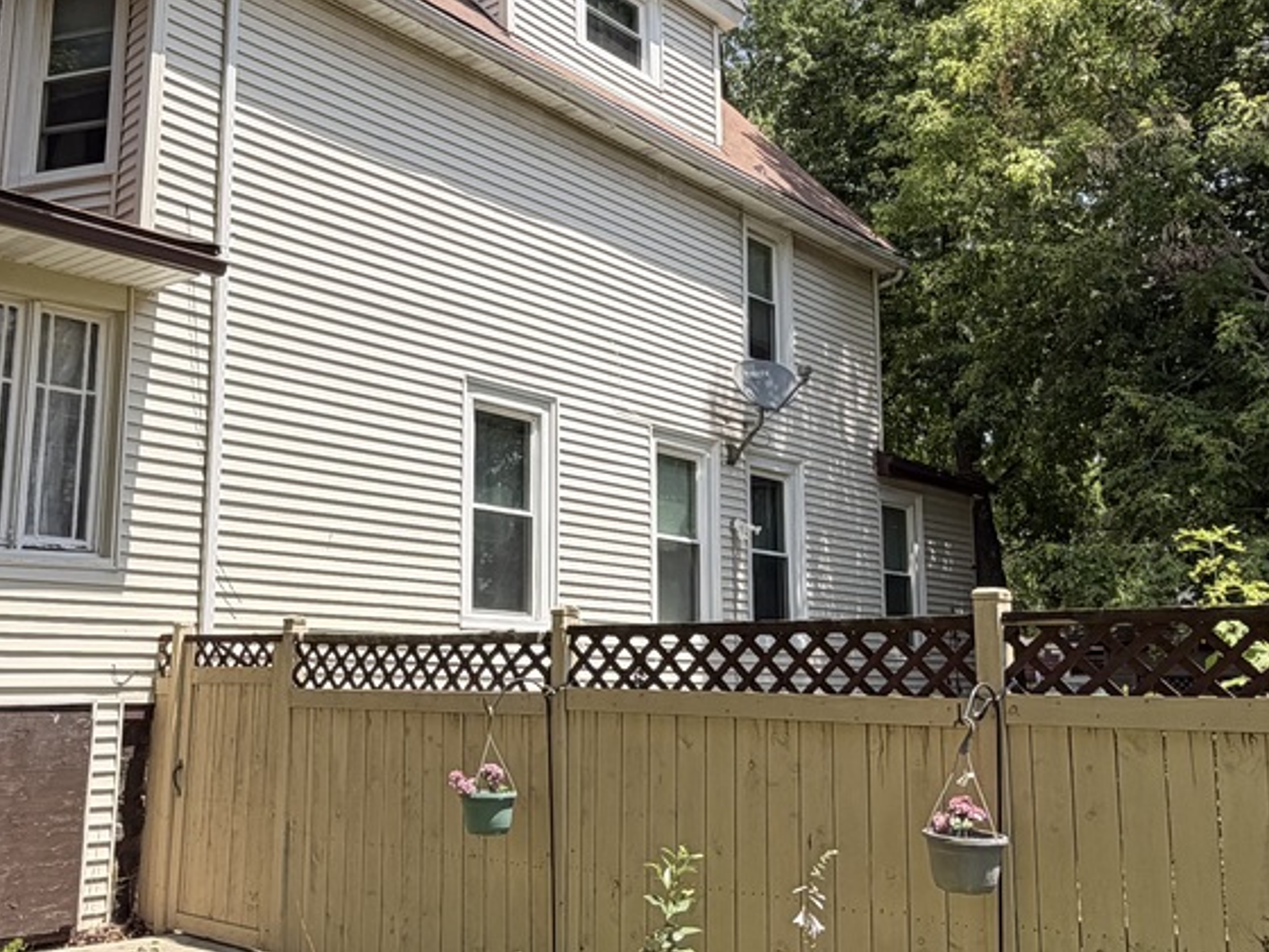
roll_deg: -1.0
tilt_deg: +8.8
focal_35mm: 36
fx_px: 1320
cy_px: 471
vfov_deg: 39.7
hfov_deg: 51.0
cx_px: 499
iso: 40
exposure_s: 1/751
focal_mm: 2.22
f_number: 2.2
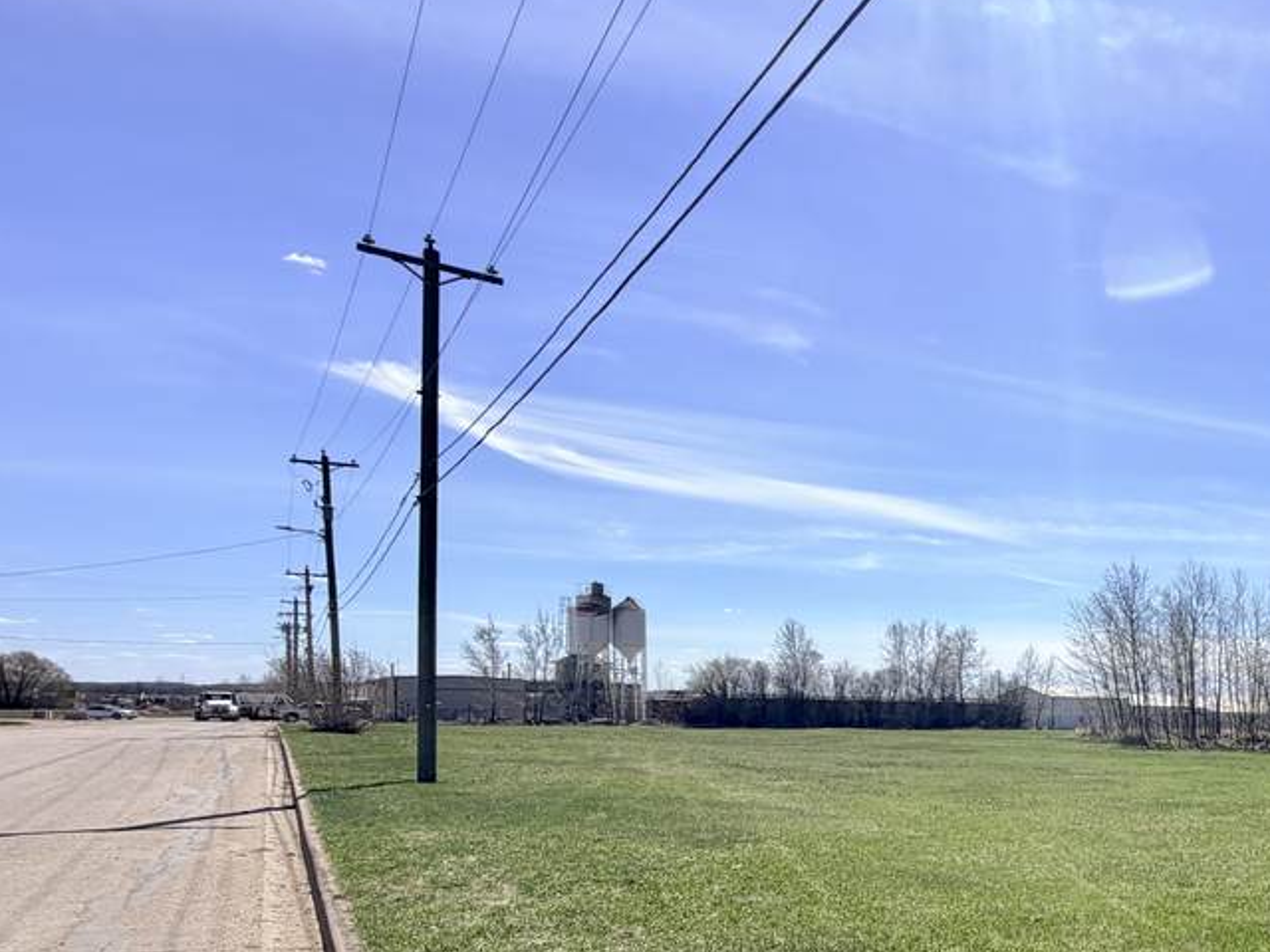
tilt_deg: -0.9
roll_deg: -0.6
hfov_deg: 51.2
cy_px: 736
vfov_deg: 47.5
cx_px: 1264
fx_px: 1027
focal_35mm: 28
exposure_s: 1/1087
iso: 20
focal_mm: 2.22
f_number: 2.2
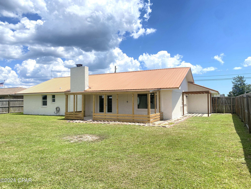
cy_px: 94
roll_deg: -0.9
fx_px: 189
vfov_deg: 53.1
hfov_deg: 67.3
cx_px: 126
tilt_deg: +4.0
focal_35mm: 26
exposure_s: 1/2967
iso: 32
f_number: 1.8
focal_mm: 4.25
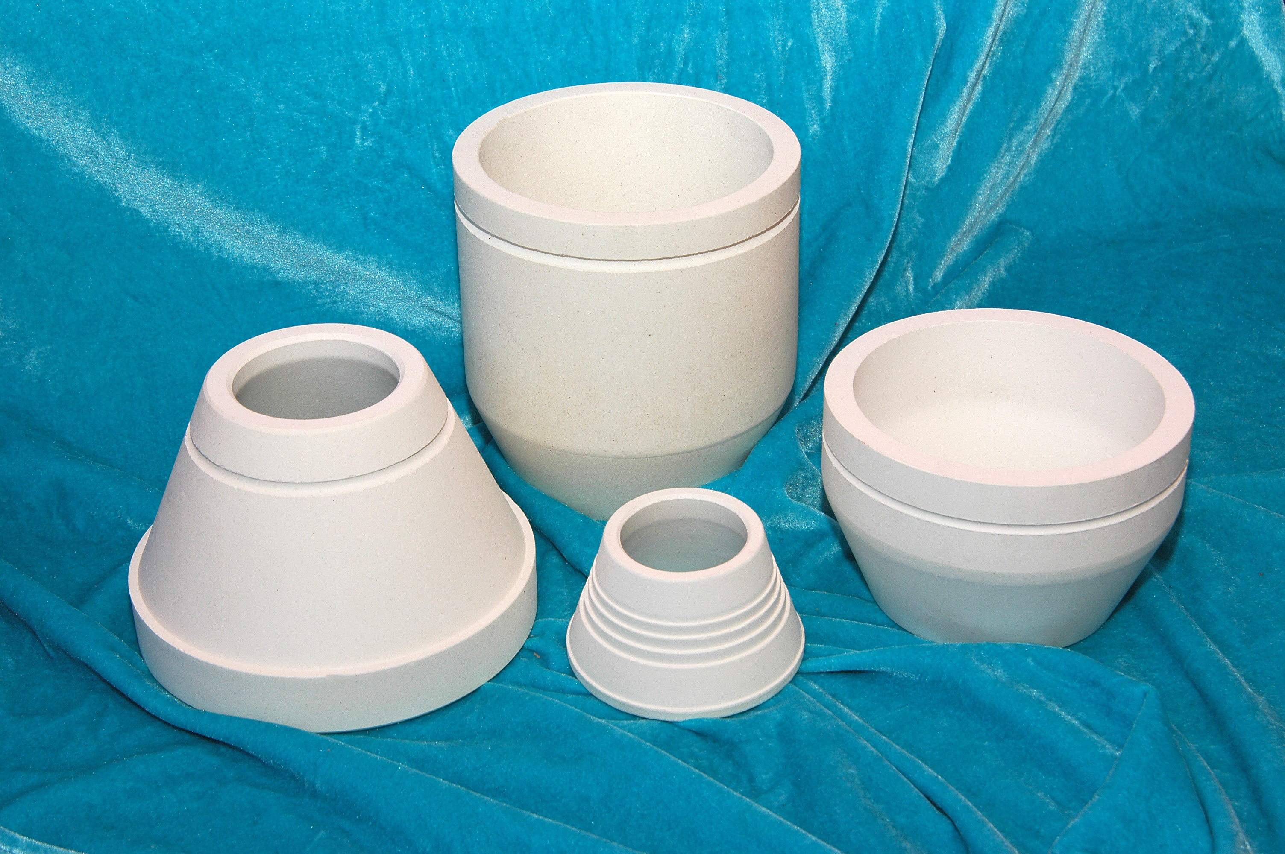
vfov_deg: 21.5
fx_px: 2247
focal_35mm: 63
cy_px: 427
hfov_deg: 31.9
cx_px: 642
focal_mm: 42
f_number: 8
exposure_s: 1/60
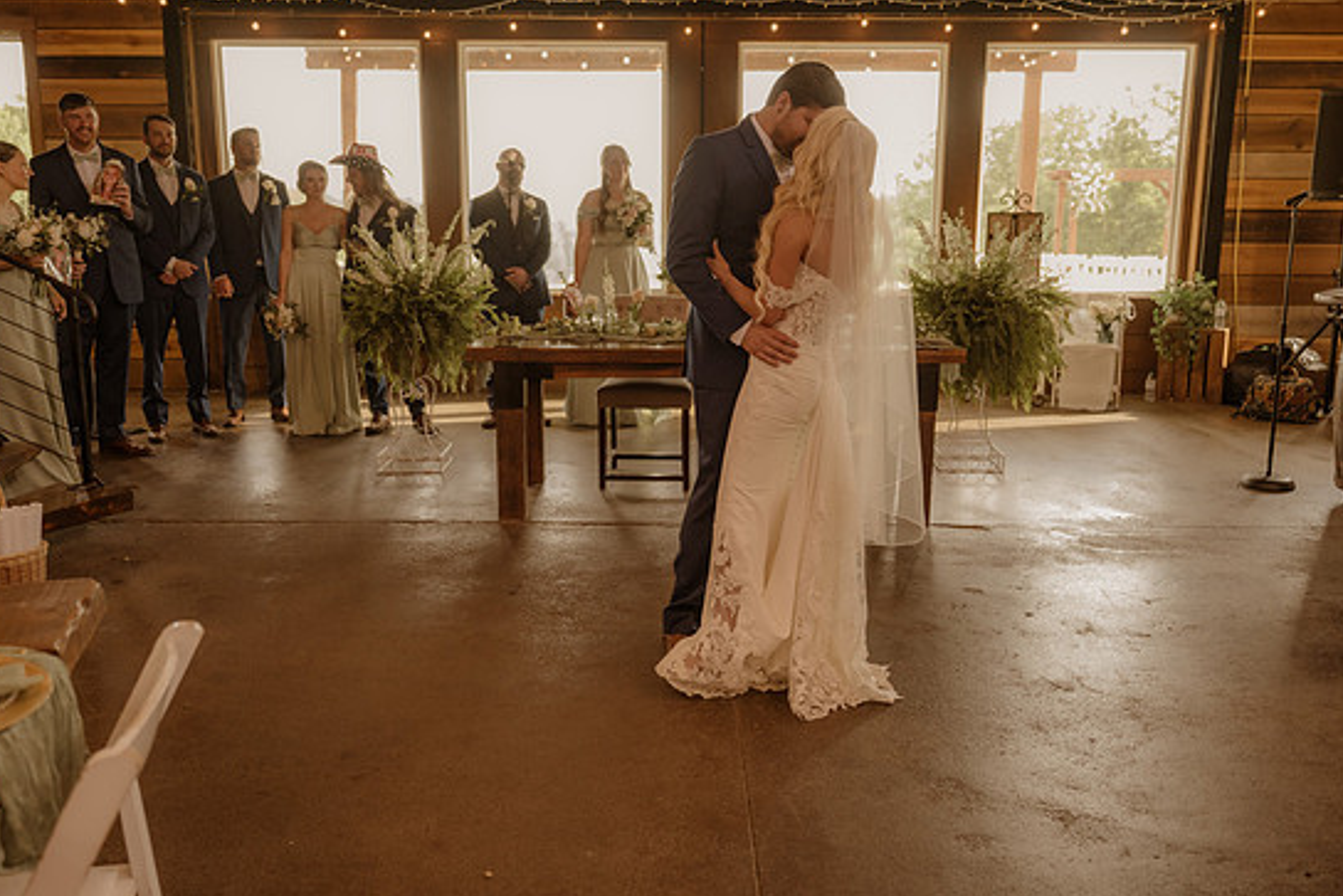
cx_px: 662
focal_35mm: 32
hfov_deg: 58.7
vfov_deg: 41.1
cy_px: 426
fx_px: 1194
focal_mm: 30
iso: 1000
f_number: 2.8
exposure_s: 1/250
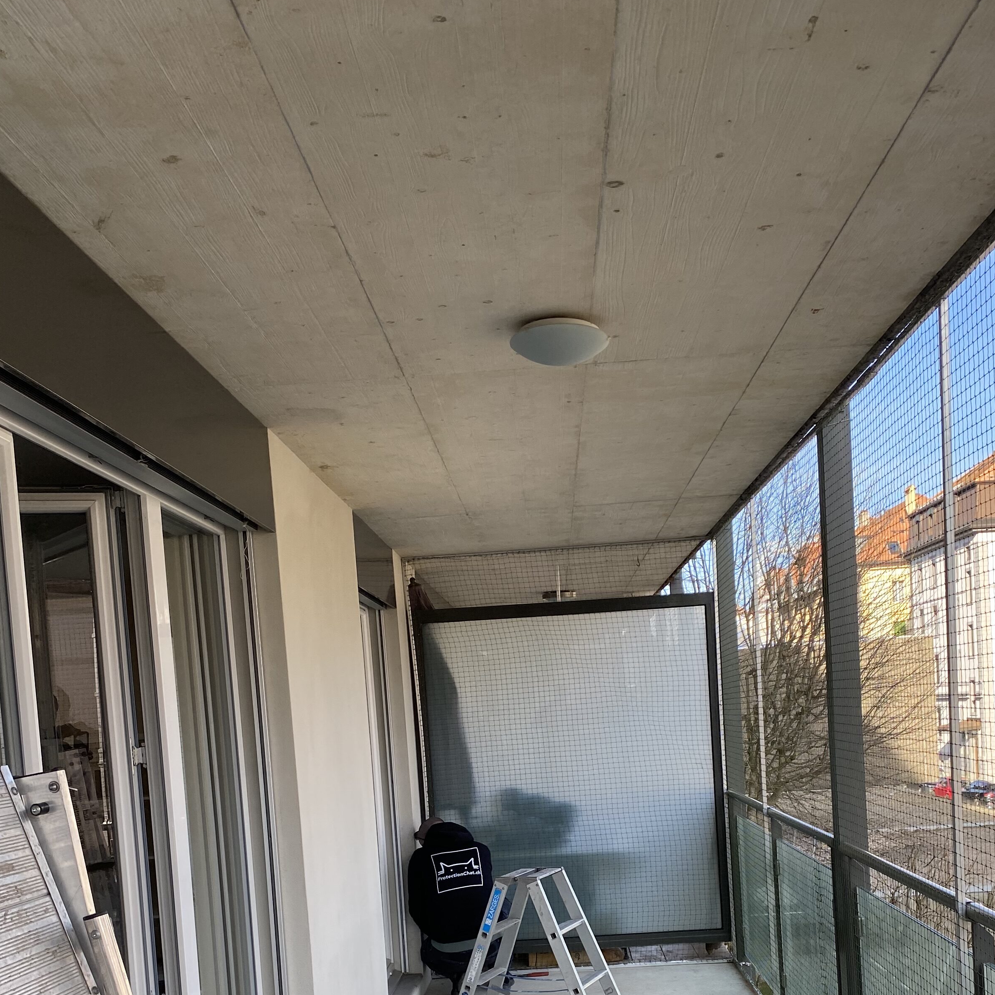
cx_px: 565
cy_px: 791
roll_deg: +4.6
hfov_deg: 42.7
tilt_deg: -4.1
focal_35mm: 39
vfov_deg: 41.1
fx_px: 1268
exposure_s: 1/447
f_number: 1.8
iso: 32
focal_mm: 4.25
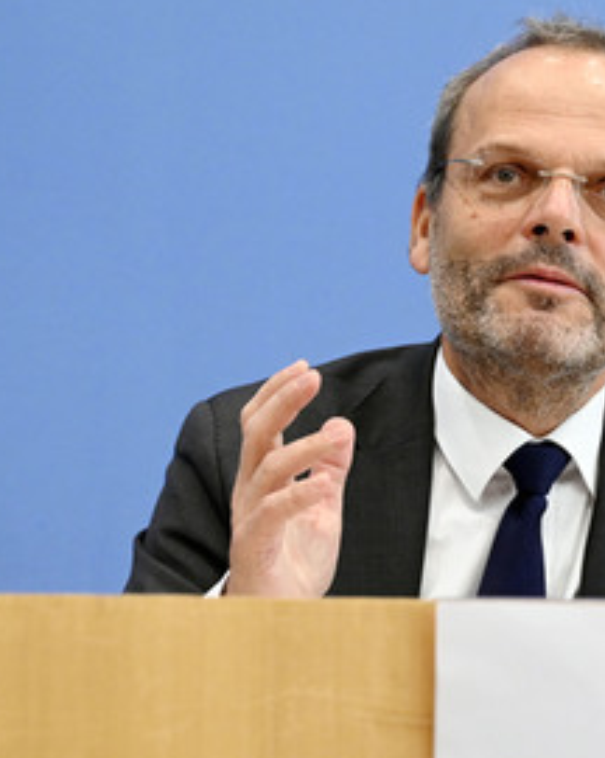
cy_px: 392
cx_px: 525
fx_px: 2490
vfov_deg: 17.3
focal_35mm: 111
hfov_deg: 13.7
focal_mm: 71
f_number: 6.3
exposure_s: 1/500
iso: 4000
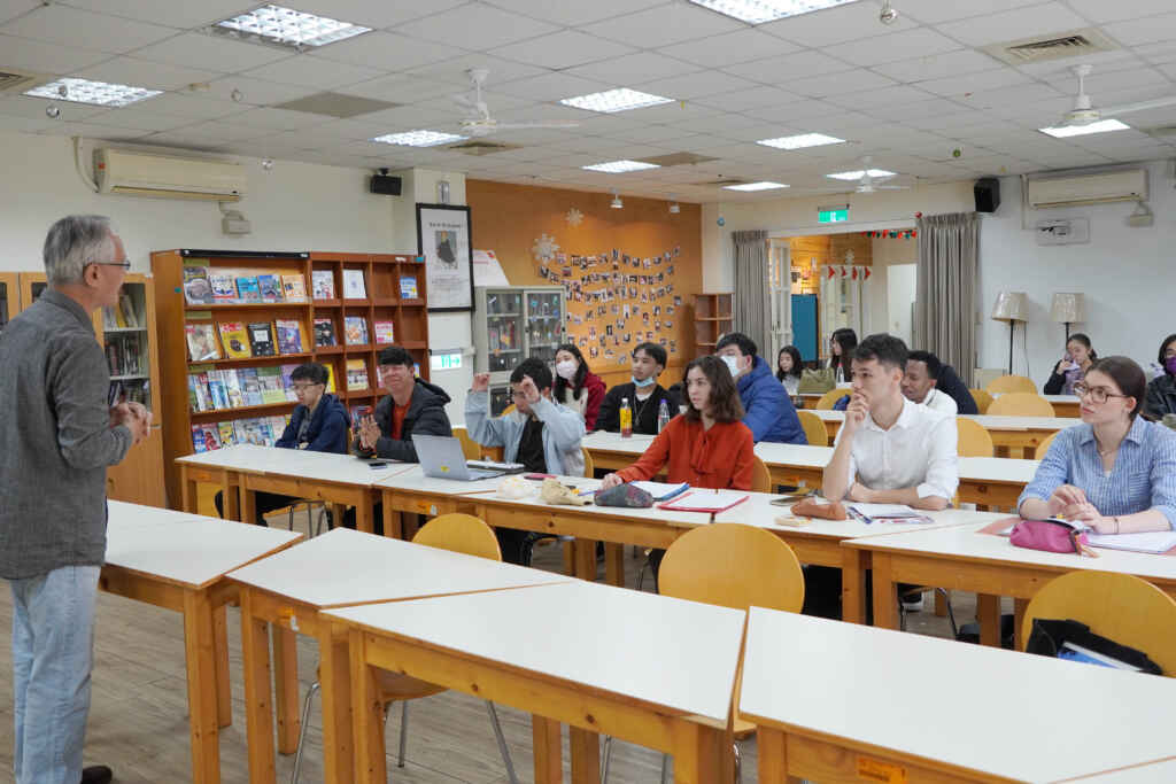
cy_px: 392
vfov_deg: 41.7
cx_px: 588
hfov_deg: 59.5
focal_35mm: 32
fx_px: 1029
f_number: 4
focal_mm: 21
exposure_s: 1/160
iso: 800
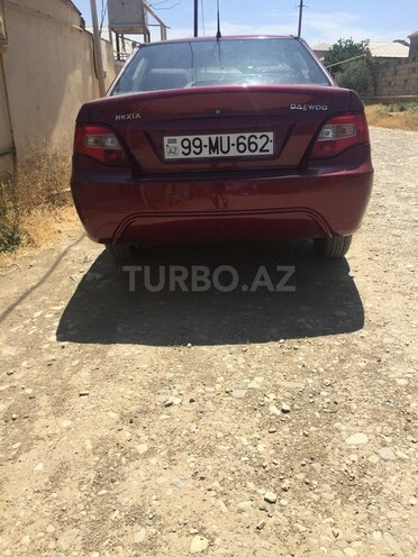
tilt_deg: -19.5
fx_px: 467
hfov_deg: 48.2
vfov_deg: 61.7
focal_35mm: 29
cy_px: 278
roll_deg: +0.3
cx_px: 209
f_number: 2.2
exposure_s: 1/1883
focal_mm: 4.15
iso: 32
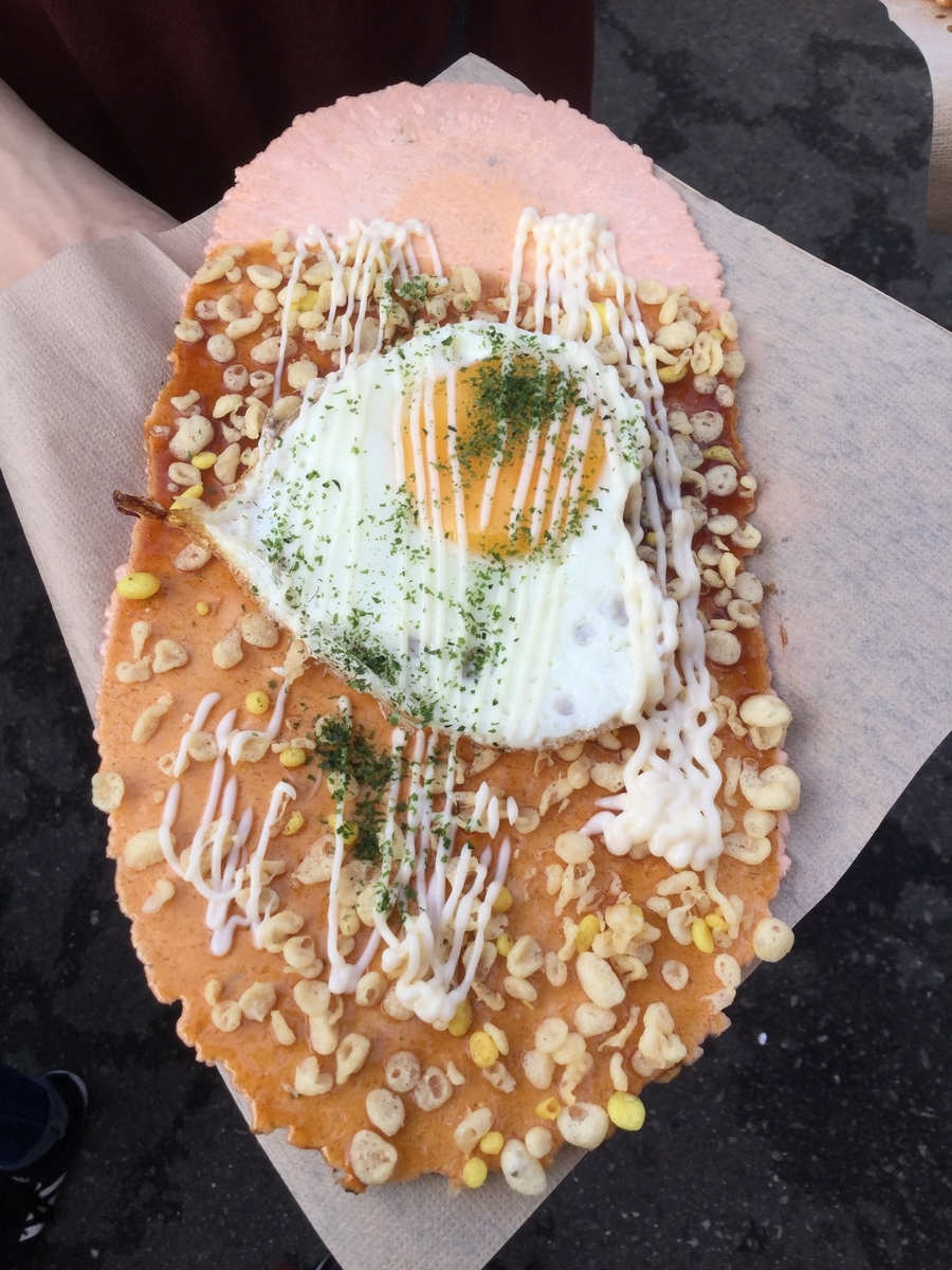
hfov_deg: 45.4
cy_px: 635
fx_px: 1137
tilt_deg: -66.8
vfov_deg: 58.4
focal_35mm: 31
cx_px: 476
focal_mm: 3.3
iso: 25
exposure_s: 1/213
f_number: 2.4
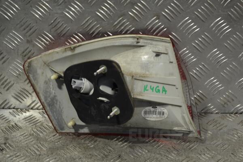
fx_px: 425
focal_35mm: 63
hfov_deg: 31.9
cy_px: 81
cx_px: 122
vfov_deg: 21.6
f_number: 5.3
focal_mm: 42
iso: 125
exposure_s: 1/30
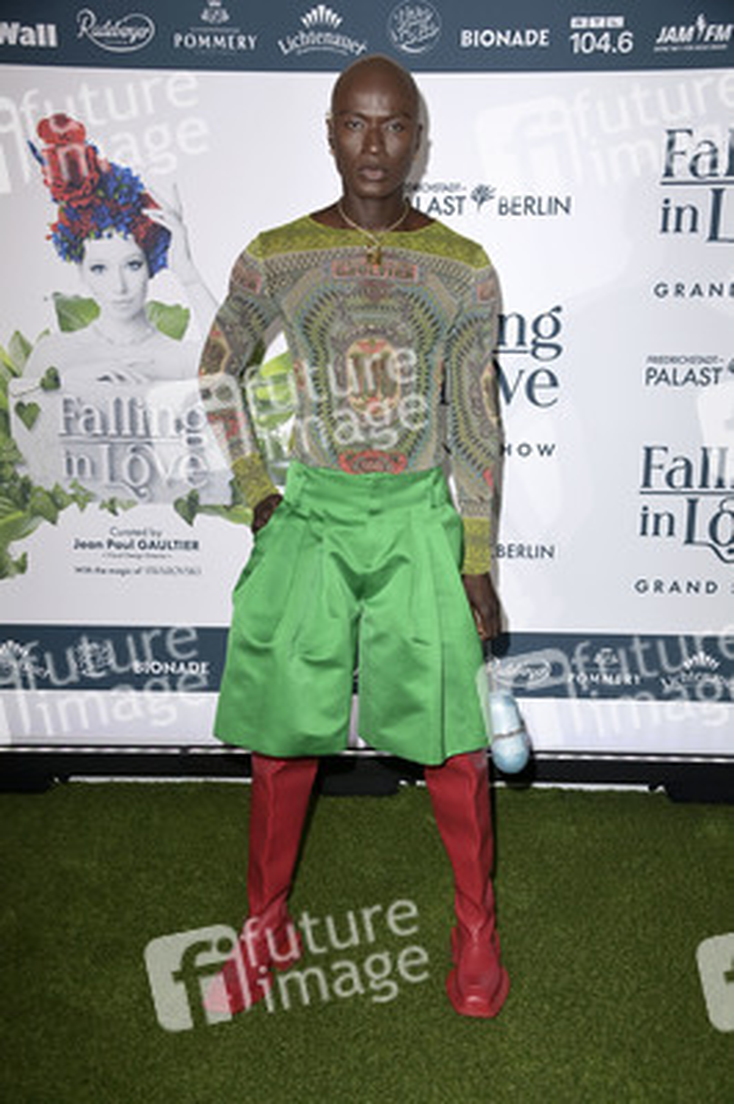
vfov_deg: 46.4
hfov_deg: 31.8
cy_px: 552
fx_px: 1287
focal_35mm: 42
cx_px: 367
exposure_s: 1/250
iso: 640
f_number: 5.6
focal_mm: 42
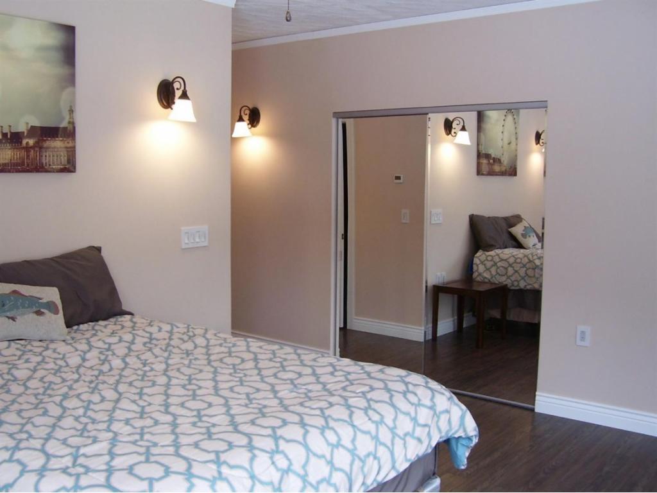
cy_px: 246
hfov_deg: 54.0
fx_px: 645
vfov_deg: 41.8
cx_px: 328
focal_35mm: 34
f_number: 2.7
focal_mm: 5.6
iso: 80
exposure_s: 1/45
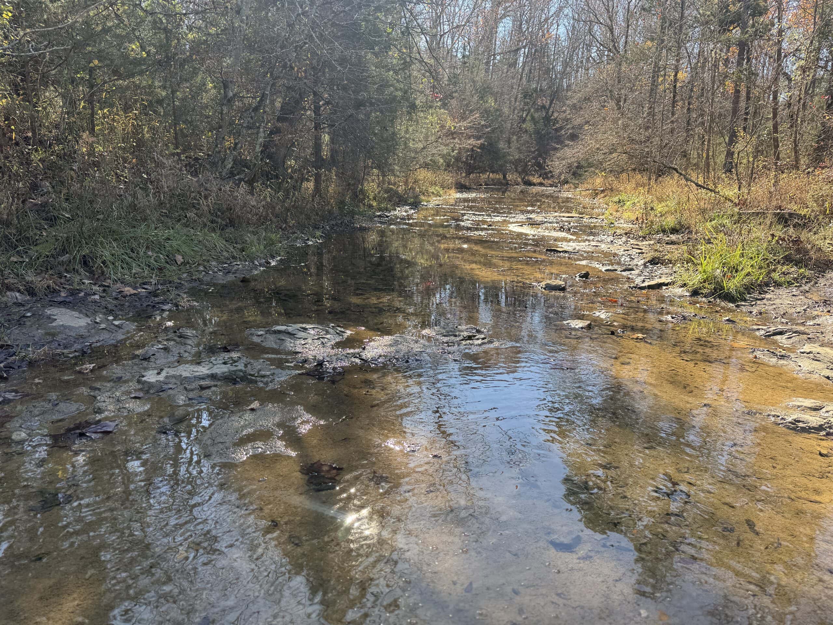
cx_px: 416
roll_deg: -2.2
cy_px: 312
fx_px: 578
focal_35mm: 24
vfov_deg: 56.8
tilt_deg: -13.7
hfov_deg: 71.6
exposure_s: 1/700
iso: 80
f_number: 1.78
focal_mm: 6.76
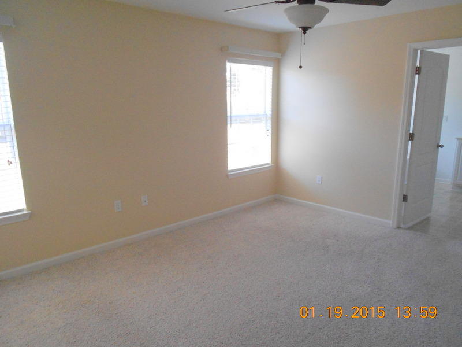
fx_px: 347
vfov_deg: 53.1
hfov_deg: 67.3
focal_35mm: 26
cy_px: 174
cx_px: 231
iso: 400
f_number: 3.2
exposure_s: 1/80
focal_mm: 4.6
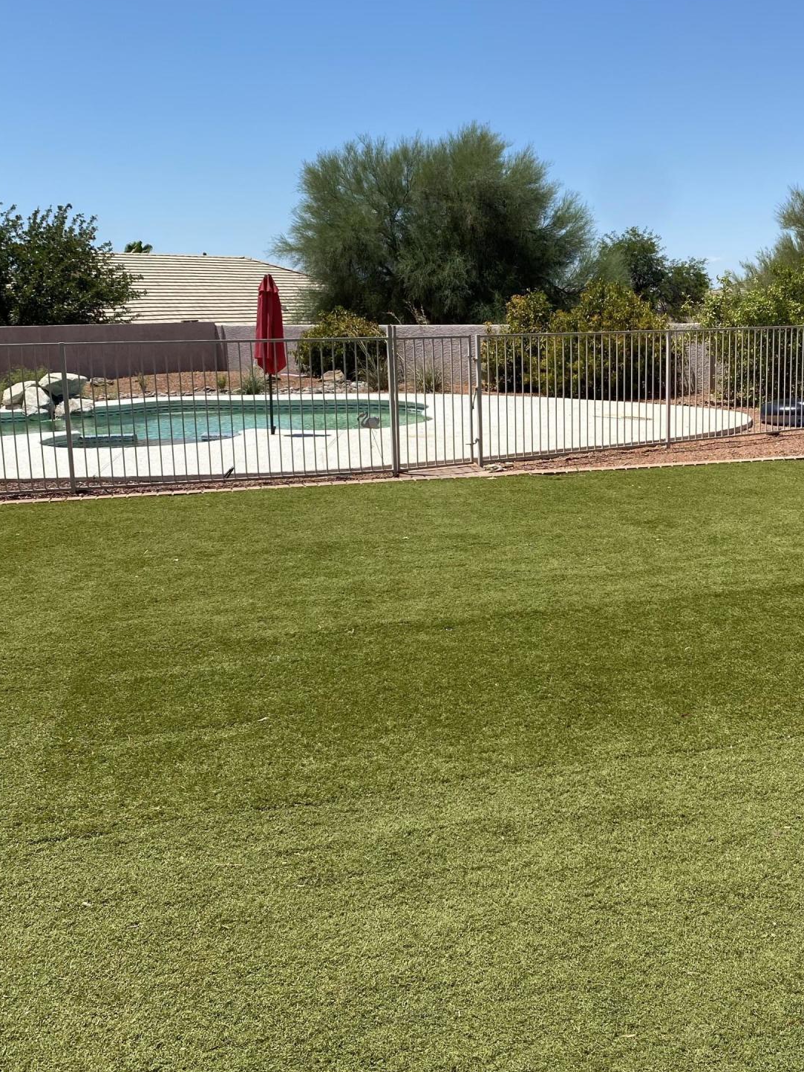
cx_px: 552
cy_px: 494
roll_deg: +2.5
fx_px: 1115
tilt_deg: -8.5
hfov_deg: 39.1
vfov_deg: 51.3
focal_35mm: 36
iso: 32
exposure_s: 1/3300
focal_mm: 4.25
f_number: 1.8
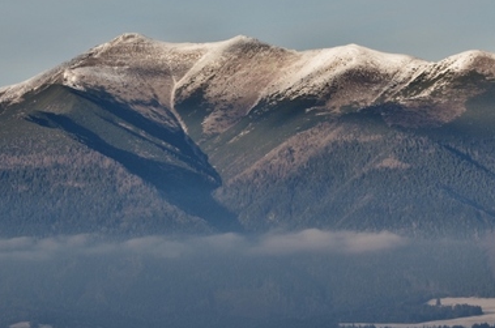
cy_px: 84
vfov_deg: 5.1
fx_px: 3675
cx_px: 170
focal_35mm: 268
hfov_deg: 7.7
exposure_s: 1/125
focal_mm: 105
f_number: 11
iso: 110
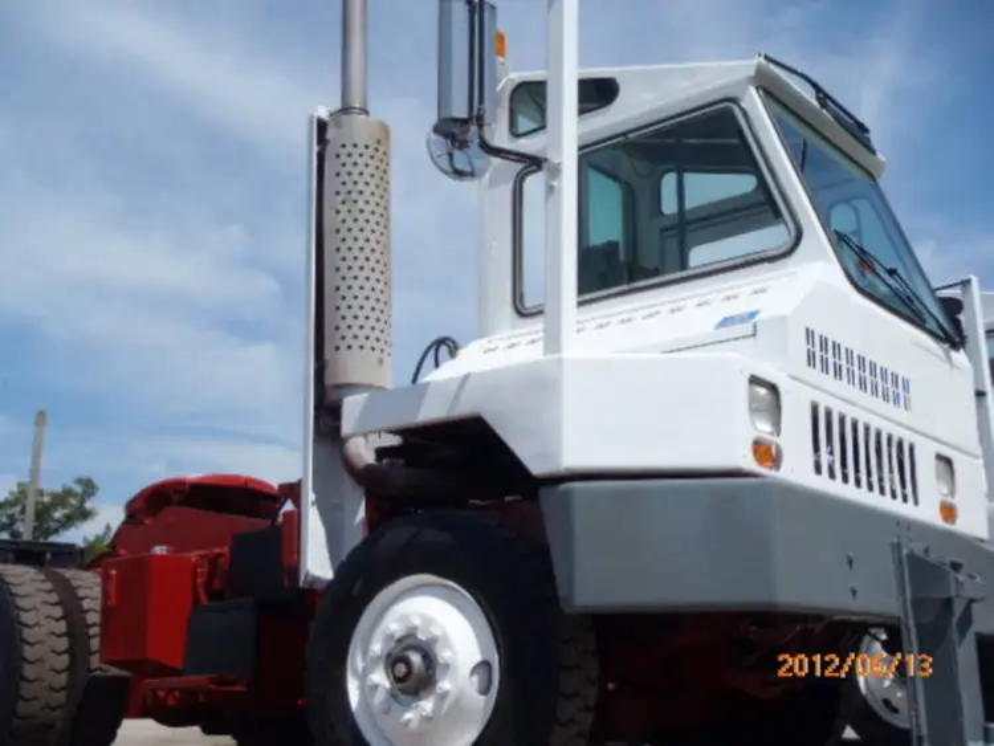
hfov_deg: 46.8
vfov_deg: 36.0
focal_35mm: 40
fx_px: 1149
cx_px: 497
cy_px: 373
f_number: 13
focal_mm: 7.28
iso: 80
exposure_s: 1/100
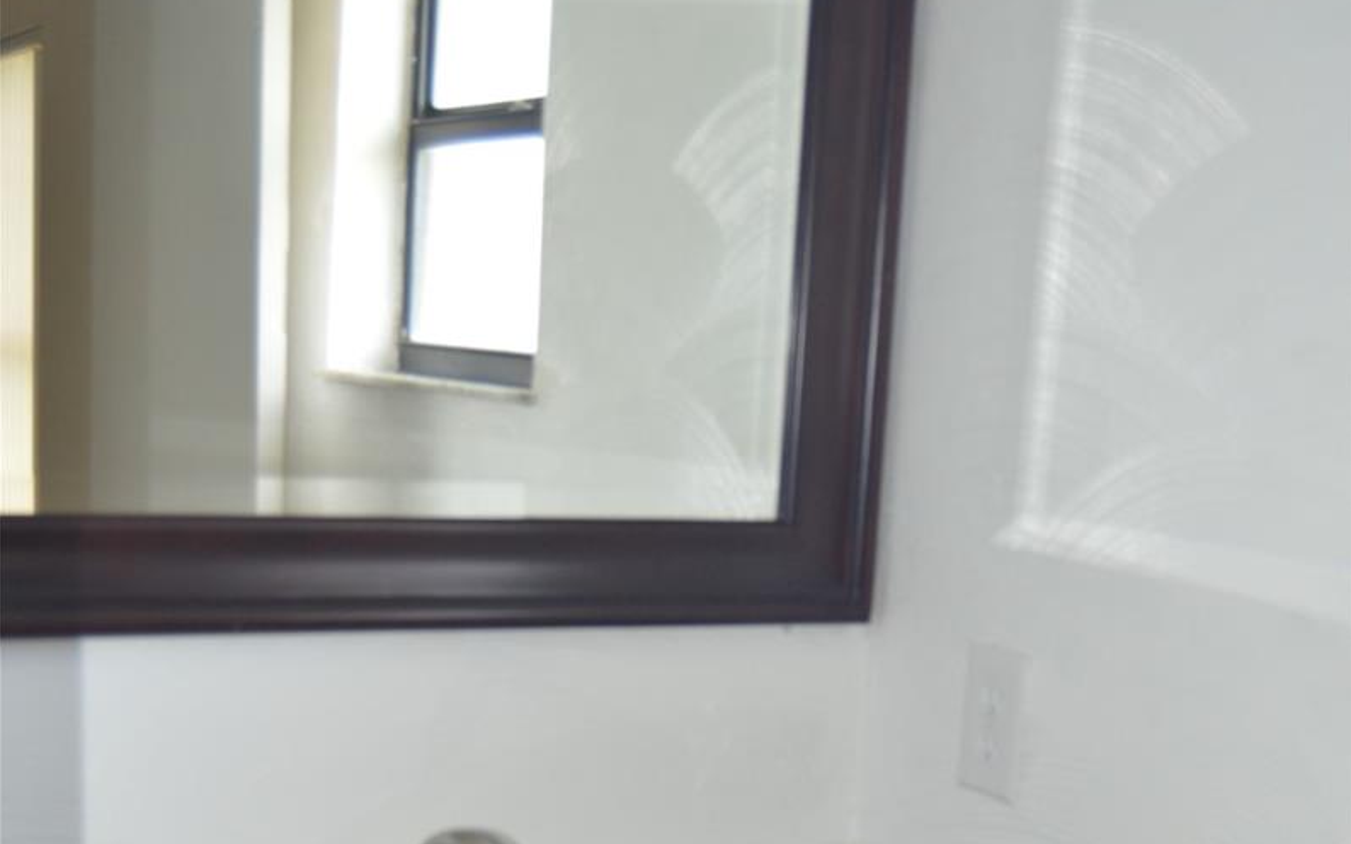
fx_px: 2209
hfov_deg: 34.0
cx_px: 676
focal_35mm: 60
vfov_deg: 20.8
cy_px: 864
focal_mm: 26
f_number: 4
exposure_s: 1/100
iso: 400
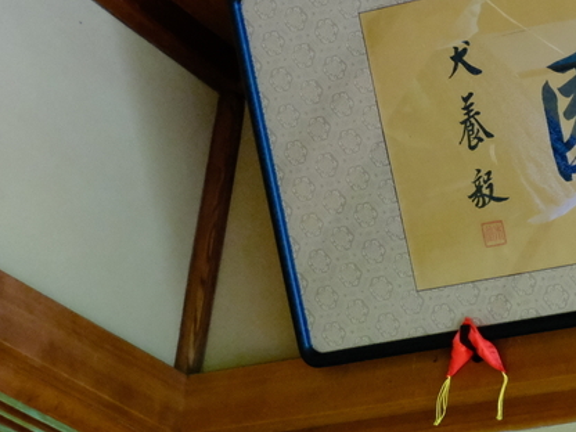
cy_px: 130
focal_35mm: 133
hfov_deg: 14.1
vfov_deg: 11.1
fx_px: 2213
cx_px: 806
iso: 6400
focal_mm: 32.3
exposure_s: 1/70
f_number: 4.9
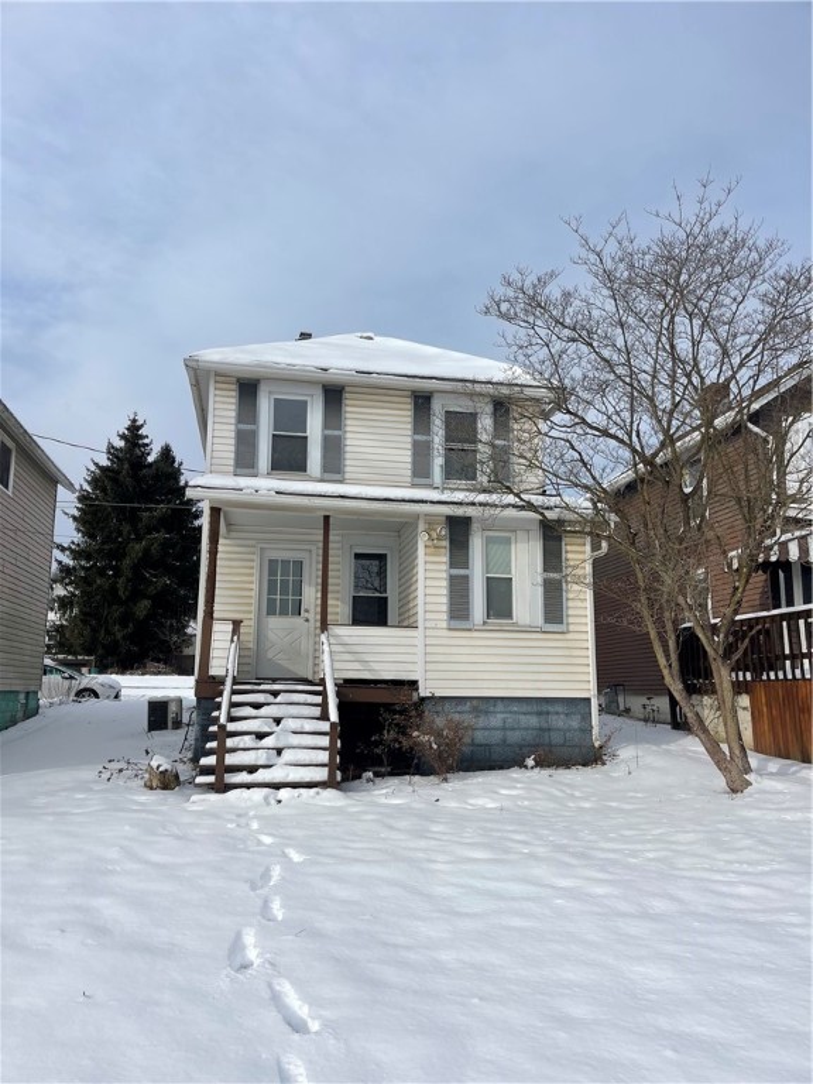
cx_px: 406
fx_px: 783
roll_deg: -0.3
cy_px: 542
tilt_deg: +10.6
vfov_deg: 69.4
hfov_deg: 54.9
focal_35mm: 25
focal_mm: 5.1
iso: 32
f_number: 1.6
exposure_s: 1/6579
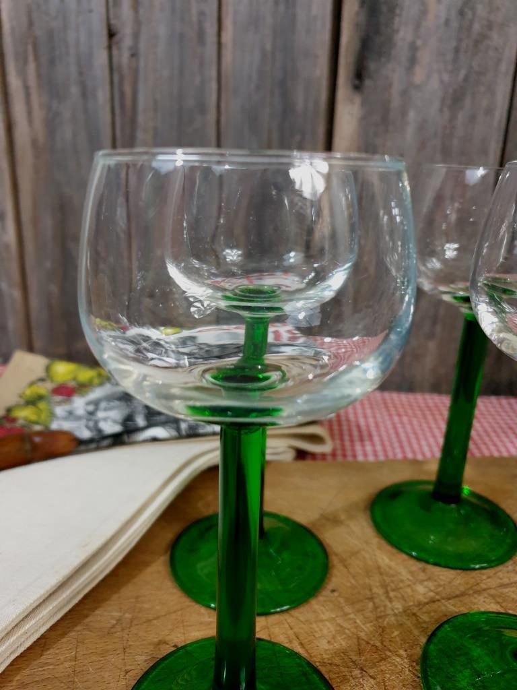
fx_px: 518
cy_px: 345
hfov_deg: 53.1
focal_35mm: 26
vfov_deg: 67.3
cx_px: 258
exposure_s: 1/50
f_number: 1.5
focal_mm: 4.3
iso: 400
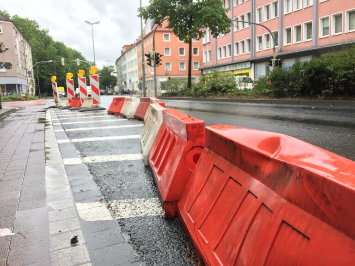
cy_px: 133
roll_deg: +1.4
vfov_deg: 48.2
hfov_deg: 61.7
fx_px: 297
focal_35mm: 29
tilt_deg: -8.2
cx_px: 178
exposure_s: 1/188
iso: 32
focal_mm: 4.15
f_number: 2.2
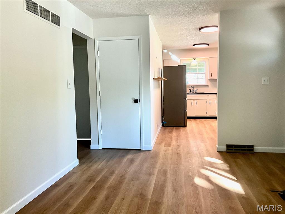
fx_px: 239
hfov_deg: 61.7
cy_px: 107
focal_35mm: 29
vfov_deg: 48.2
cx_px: 142
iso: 100
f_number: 1.8
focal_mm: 3
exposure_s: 1/60
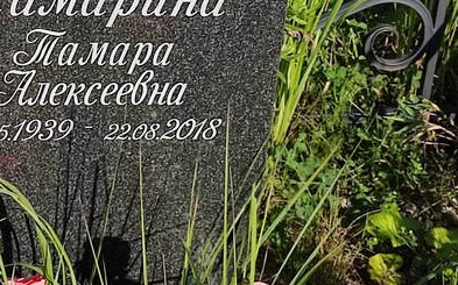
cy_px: -14
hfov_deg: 34.6
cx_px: 15
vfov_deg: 22.8
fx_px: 674
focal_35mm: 54
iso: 50
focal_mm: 6.04
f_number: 1.9
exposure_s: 1/836
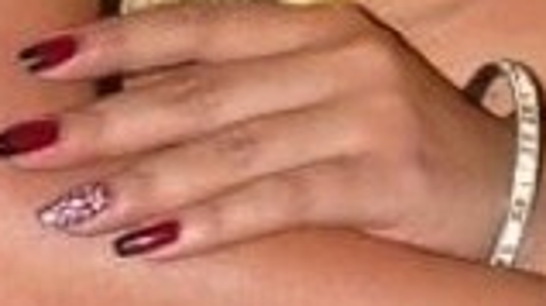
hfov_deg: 4.0
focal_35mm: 535
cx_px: 893
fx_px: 7736
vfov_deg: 2.2
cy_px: 928
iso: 500
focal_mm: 30
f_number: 10
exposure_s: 1/125
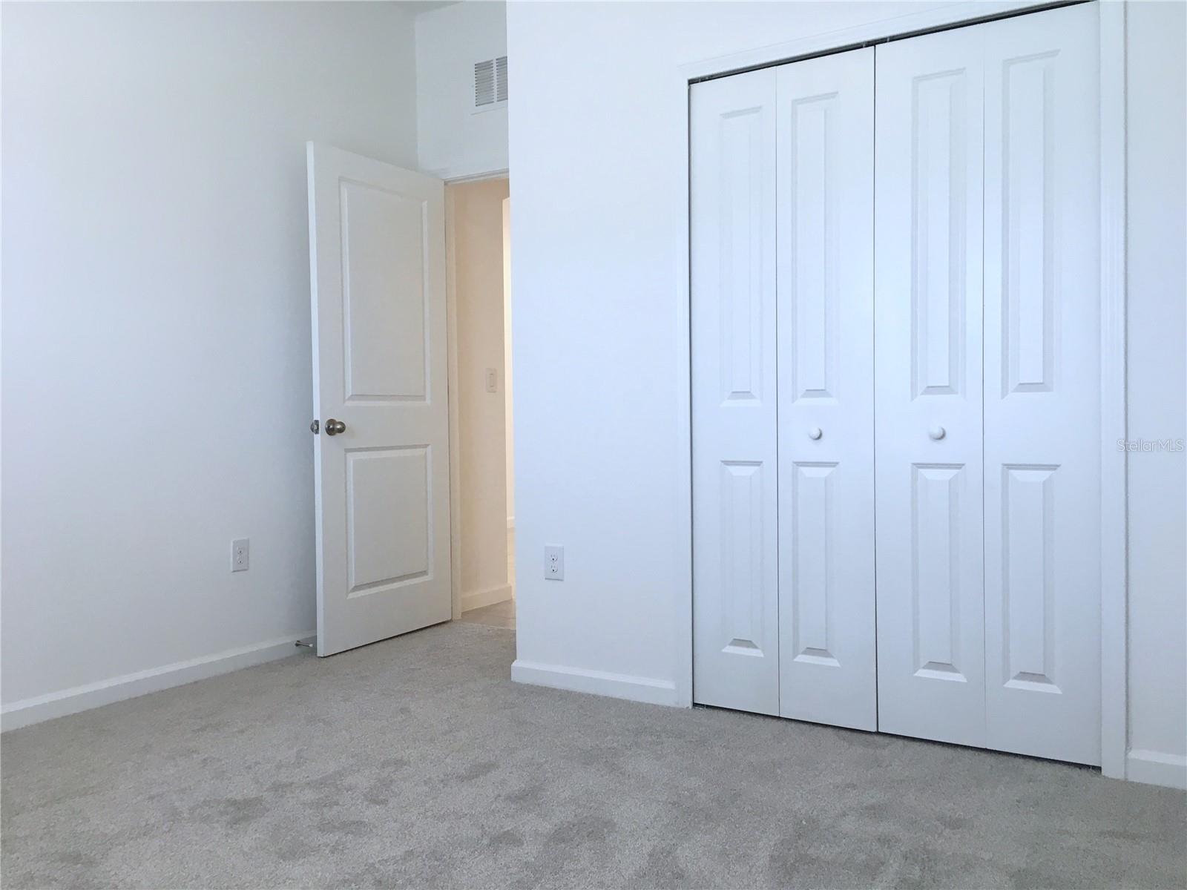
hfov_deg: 61.7
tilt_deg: -1.0
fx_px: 994
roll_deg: +1.4
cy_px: 445
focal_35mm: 29
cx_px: 594
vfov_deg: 48.2
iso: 50
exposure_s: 1/30
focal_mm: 4.15
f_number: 2.2
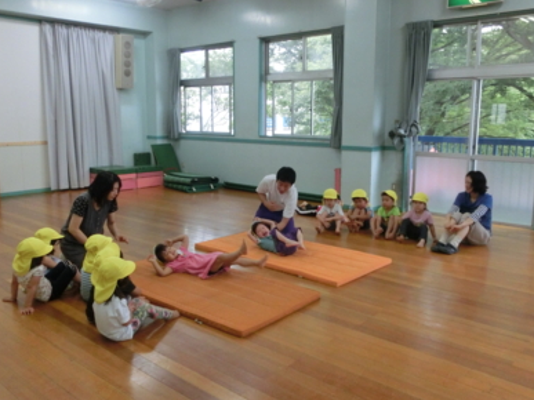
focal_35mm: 31
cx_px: 261
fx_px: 478
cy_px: 200
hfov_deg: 58.4
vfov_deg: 45.4
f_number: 3.5
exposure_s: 1/125
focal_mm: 5.36
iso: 640
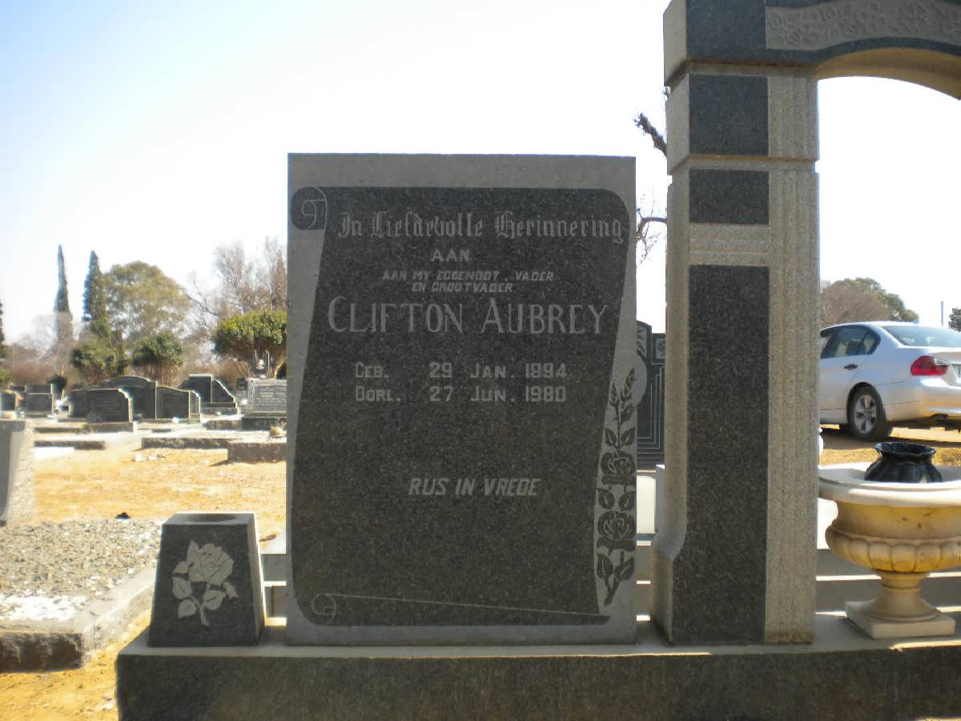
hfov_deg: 52.6
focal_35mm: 35
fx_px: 972
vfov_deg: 40.7
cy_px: 360
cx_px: 480
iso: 80
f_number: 4.6
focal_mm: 6.3
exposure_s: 1/227
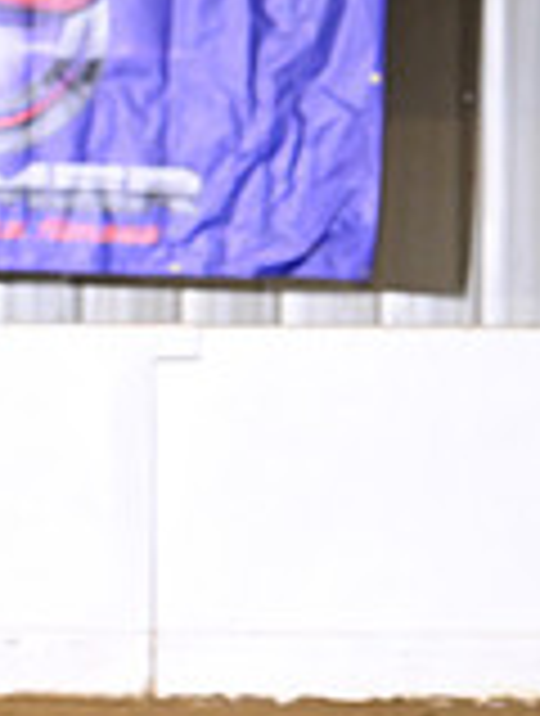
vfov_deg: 2.8
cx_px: -662
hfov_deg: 2.1
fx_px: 14502
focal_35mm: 700
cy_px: 430
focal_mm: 200
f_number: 4
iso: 2500
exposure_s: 1/200
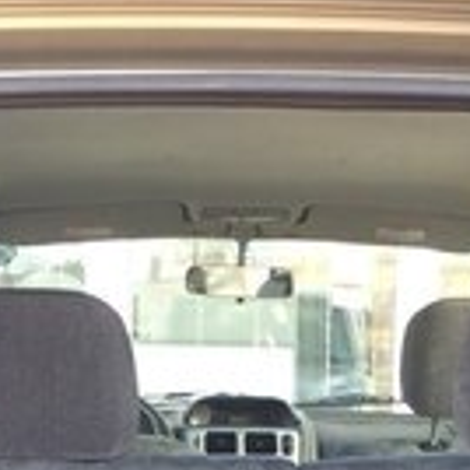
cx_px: 326
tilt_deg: -15.7
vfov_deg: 16.6
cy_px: 705
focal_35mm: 95
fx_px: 1459
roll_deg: -0.8
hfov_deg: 18.2
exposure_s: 1/50
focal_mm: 4.15
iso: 40
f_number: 2.2
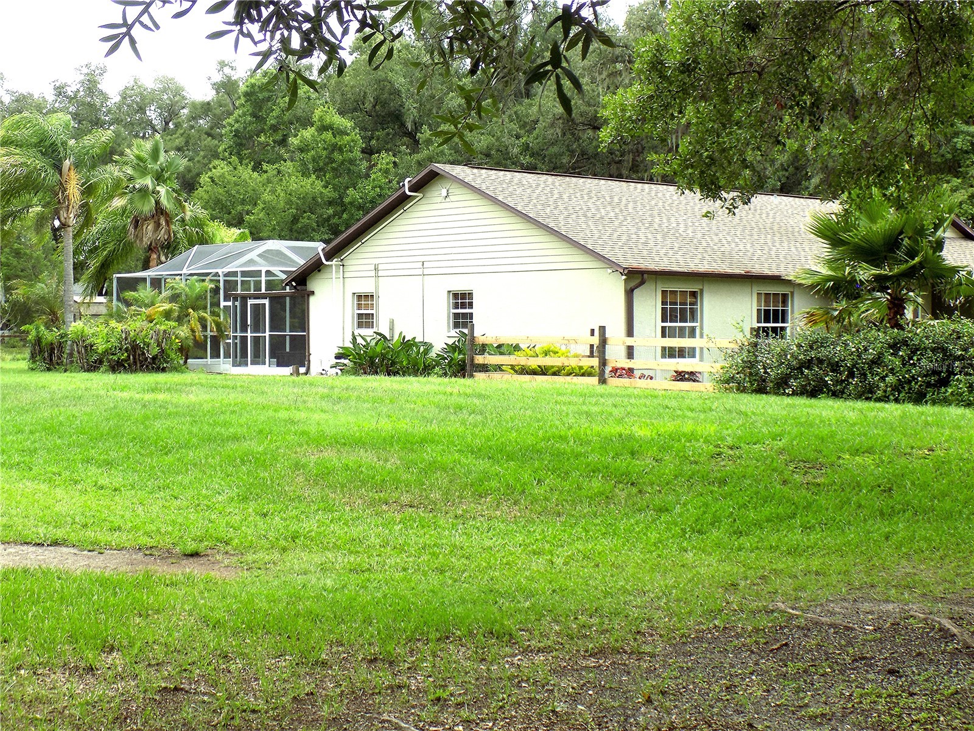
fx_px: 1463
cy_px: 366
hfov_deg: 36.8
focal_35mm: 52
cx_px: 487
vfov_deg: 28.0
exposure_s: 1/250
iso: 80
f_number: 3.9
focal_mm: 9.3
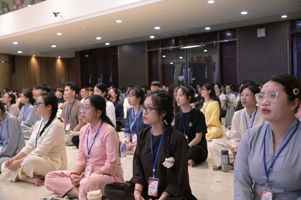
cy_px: 100
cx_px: 150
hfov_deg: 50.7
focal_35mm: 38
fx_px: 317
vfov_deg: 35.0
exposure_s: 1/640
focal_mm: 38
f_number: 4
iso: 20000
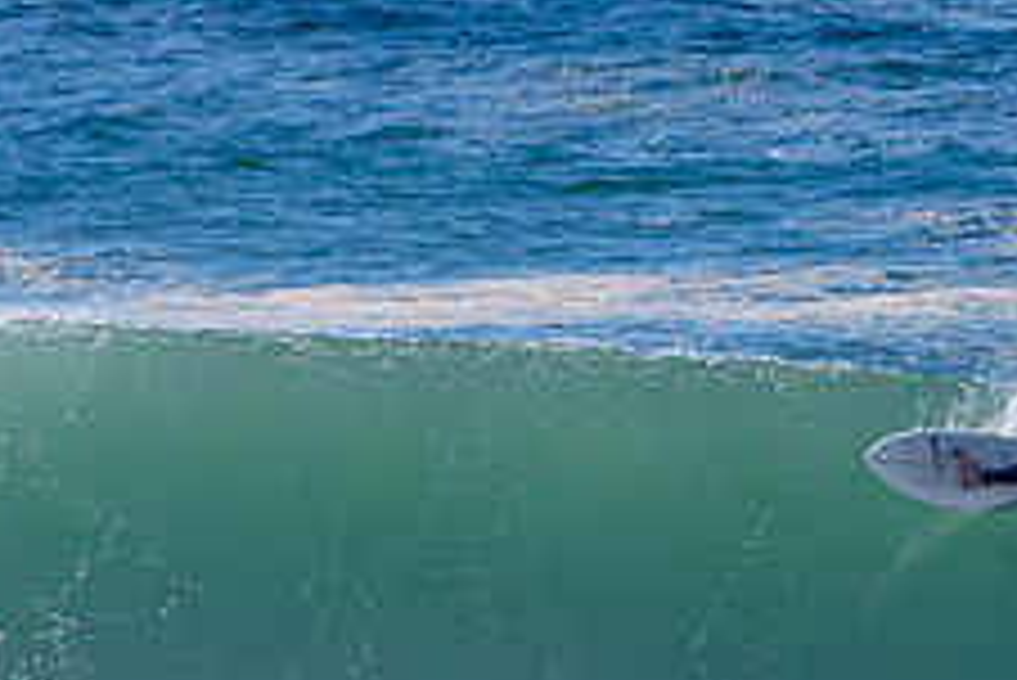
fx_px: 40167
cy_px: 722
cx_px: 878
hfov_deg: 1.5
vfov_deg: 1.0
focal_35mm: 1421
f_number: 5.6
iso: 140
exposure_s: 1/2000
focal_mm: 500
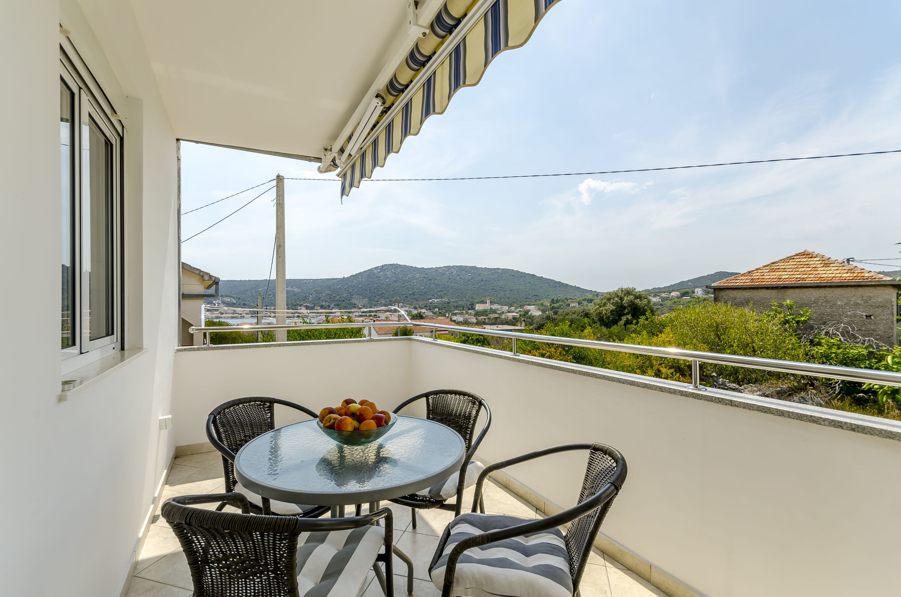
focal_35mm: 15
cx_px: 450
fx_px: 375
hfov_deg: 100.5
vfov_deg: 77.1
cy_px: 298
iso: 100
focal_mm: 10
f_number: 10
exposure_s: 1/320
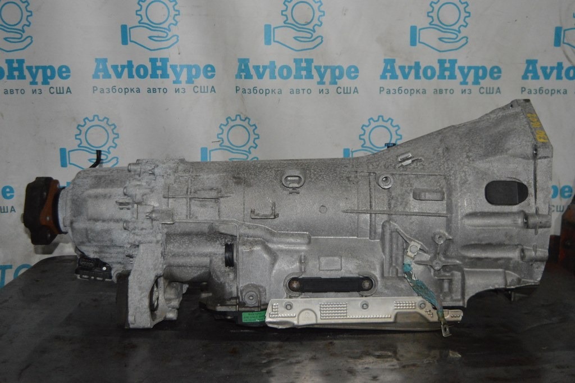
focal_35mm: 46
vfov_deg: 28.9
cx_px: 288
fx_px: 742
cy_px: 192
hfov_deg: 42.4
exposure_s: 1/60
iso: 2800
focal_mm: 31
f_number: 4.2
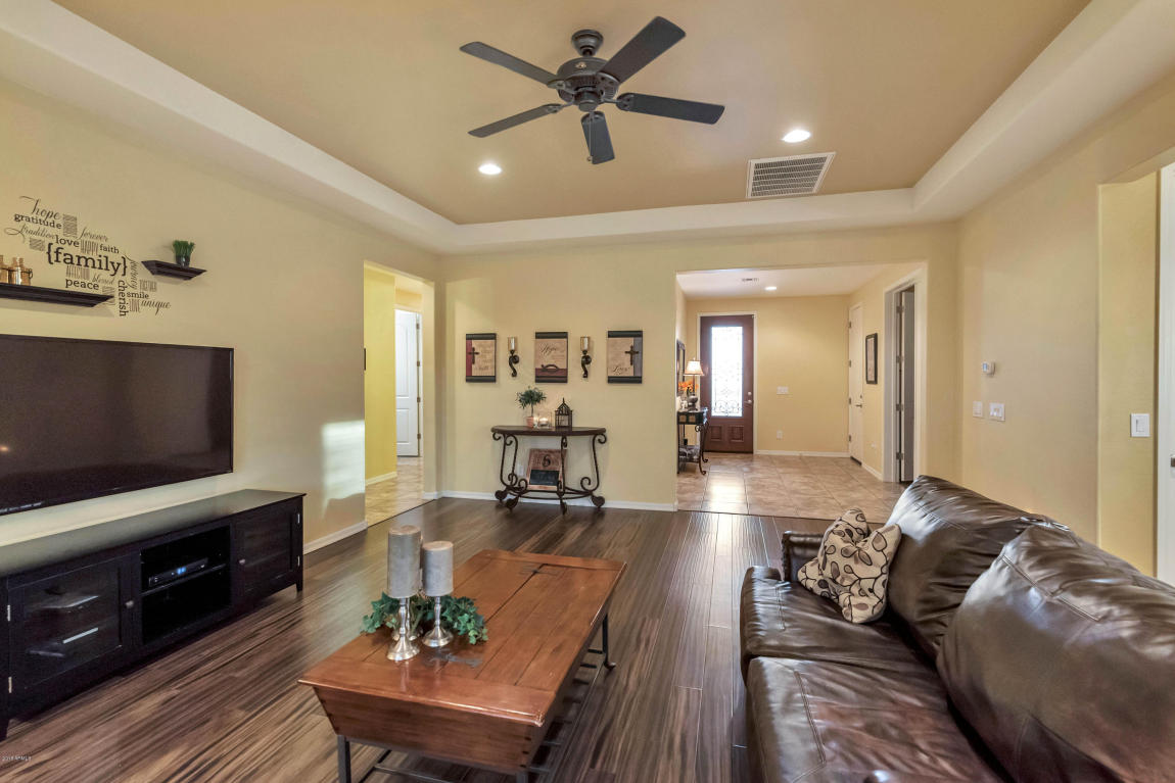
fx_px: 490
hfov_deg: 100.4
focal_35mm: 15
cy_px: 392
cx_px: 588
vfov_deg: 77.3
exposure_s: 1/60
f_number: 4.5
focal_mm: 15
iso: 2500
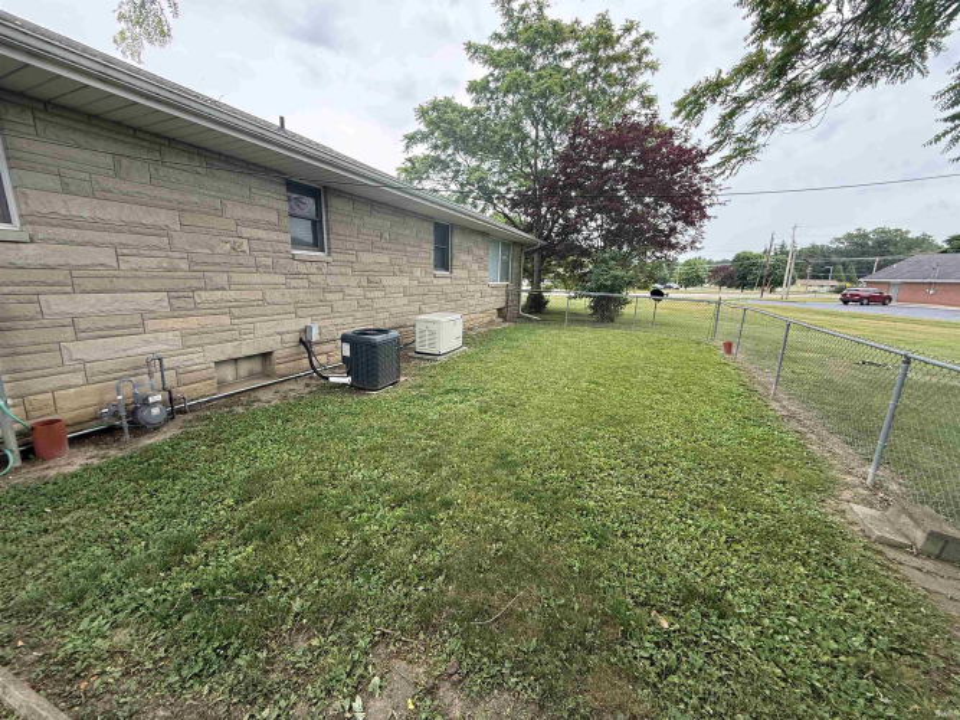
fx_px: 388
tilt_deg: -11.5
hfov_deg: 102.1
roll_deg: -1.6
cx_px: 480
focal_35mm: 14
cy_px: 360
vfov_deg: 85.7
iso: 64
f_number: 2.2
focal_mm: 2.22
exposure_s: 1/274
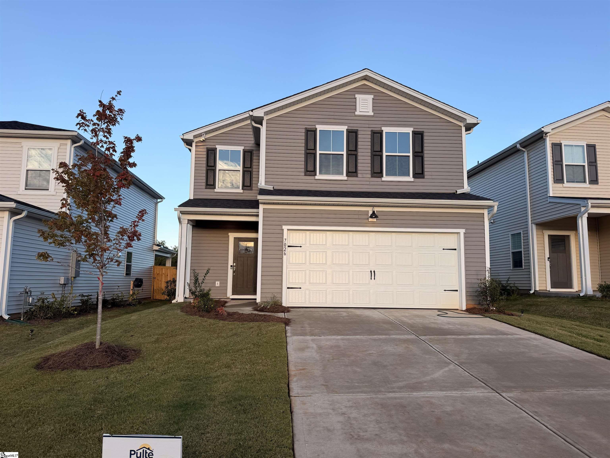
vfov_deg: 56.8
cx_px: 305
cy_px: 229
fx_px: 423
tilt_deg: +7.4
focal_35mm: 24
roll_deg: -1.2
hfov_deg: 71.6
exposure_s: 1/1060
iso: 80
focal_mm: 6.76
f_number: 1.78
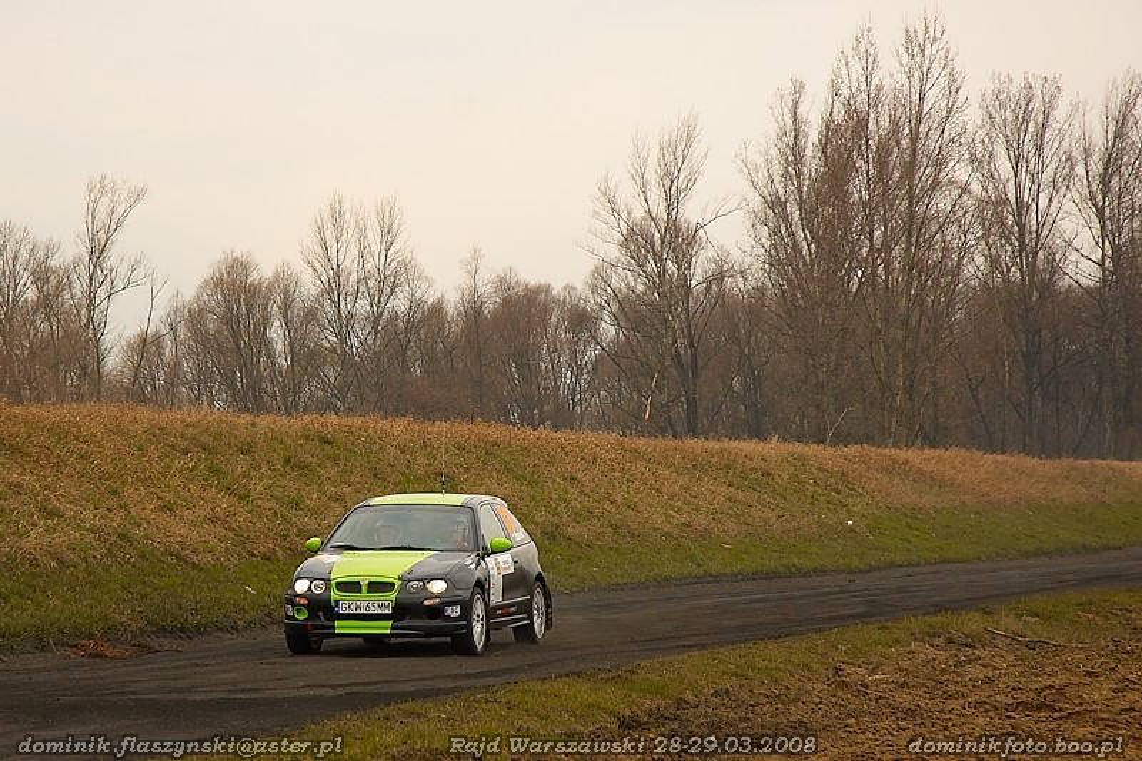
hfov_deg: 19.5
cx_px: 571
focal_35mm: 105
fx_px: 3330
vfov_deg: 13.0
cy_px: 380
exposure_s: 1/500
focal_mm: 70
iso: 400
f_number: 6.3
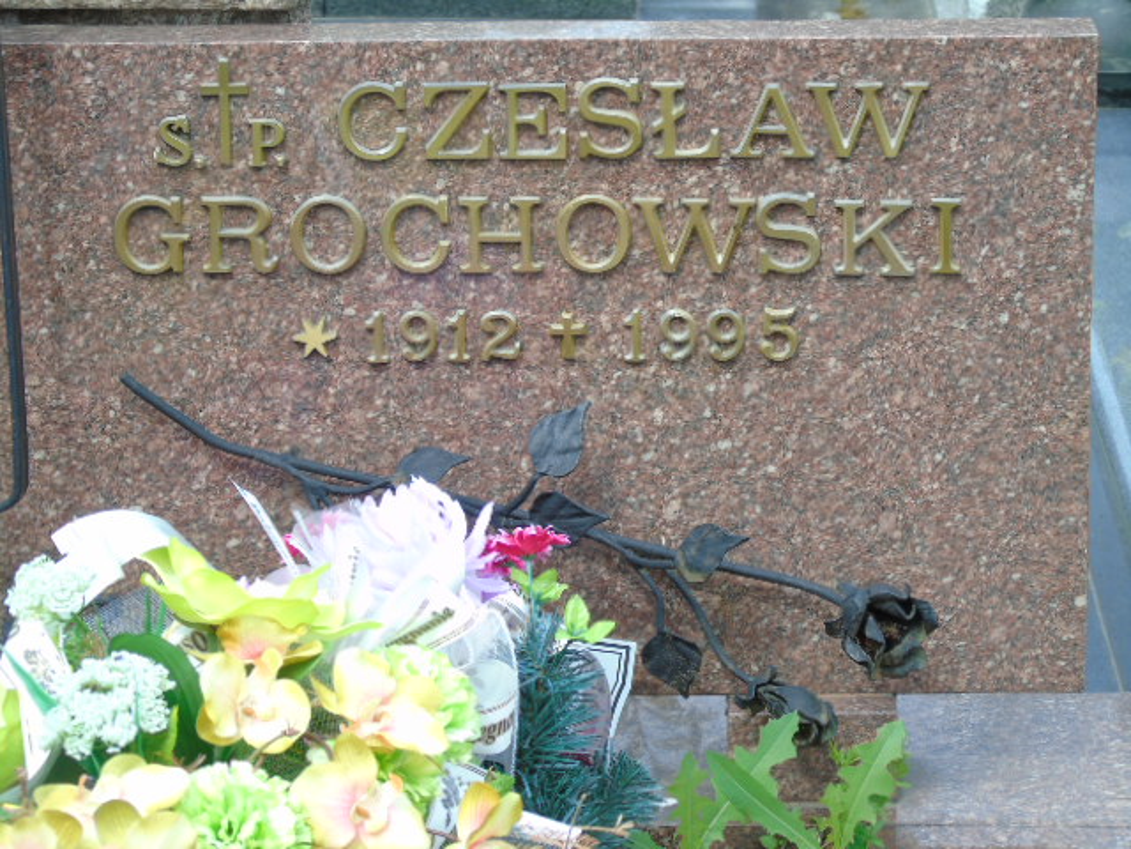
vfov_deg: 10.4
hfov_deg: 13.9
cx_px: 566
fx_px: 4640
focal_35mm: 142
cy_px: 424
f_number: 4.7
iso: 80
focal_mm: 25
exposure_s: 1/160
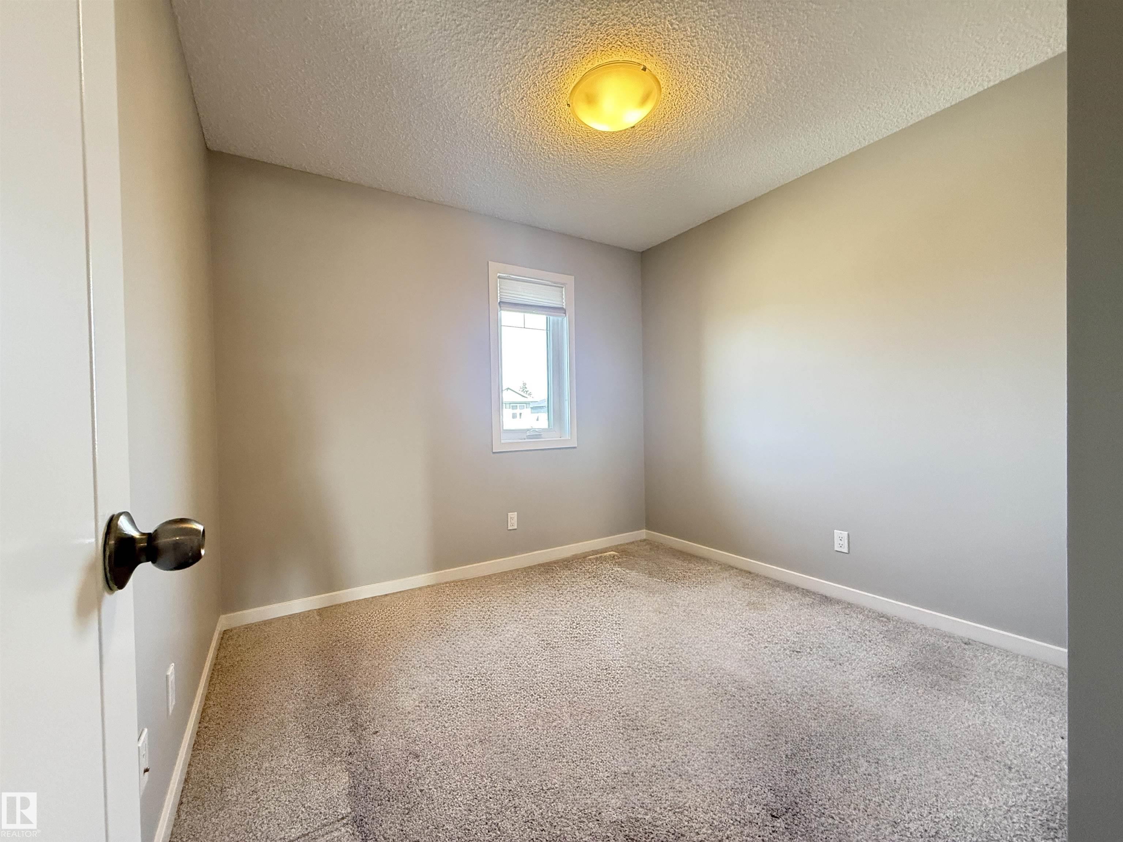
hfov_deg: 102.1
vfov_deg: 85.7
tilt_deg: -0.4
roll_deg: +1.5
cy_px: 421
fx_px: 454
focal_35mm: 14
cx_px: 562
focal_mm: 2.22
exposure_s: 1/60
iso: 500
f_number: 2.2
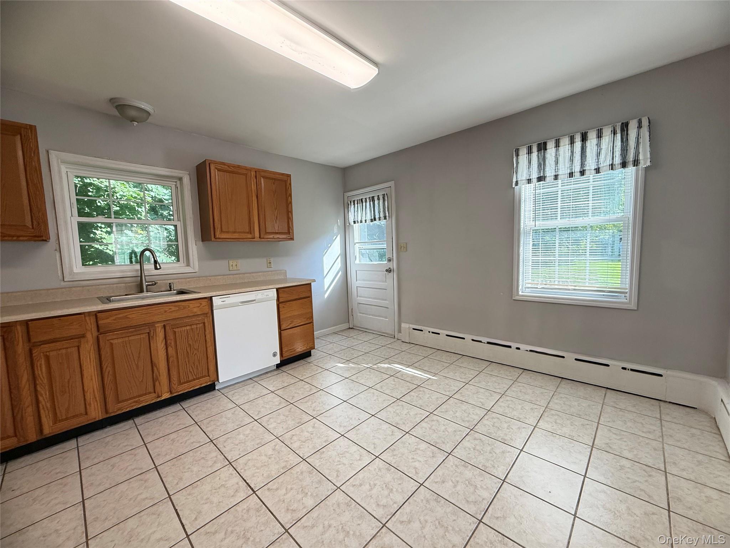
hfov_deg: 102.1
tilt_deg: -4.1
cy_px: 274
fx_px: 295
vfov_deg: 85.7
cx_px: 365
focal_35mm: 14
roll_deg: +1.7
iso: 125
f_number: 2.2
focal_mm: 2.22
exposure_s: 1/120
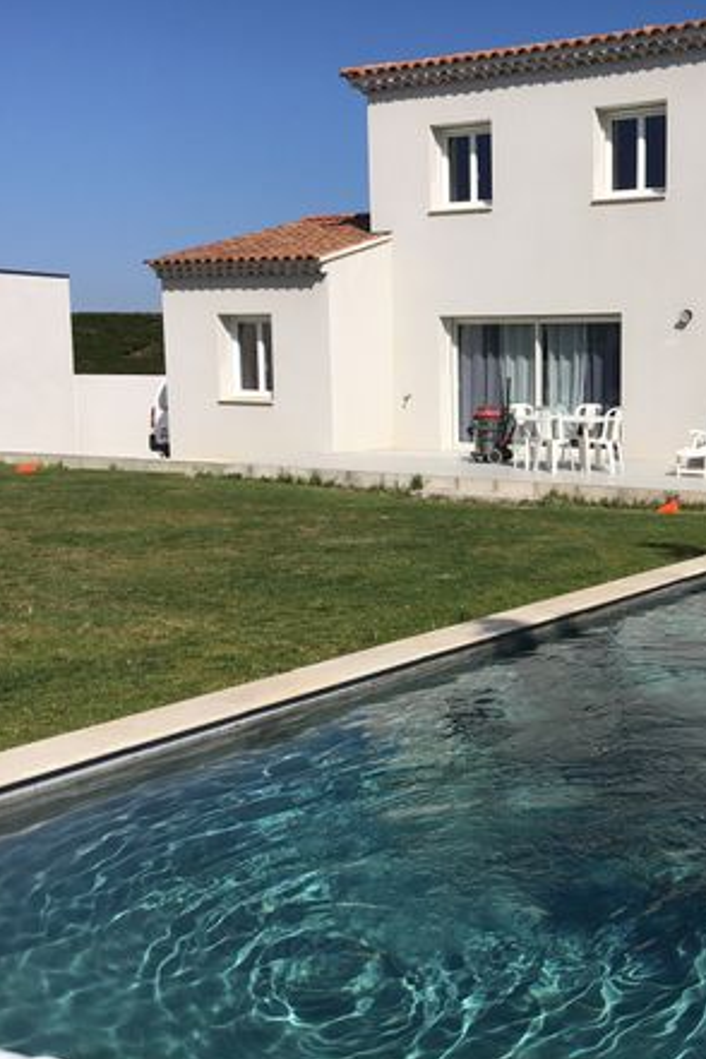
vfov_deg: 47.4
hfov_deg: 31.1
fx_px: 1206
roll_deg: -1.3
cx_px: 636
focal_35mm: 41
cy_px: 531
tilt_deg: -8.0
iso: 25
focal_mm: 4.15
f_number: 2.2
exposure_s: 1/3205
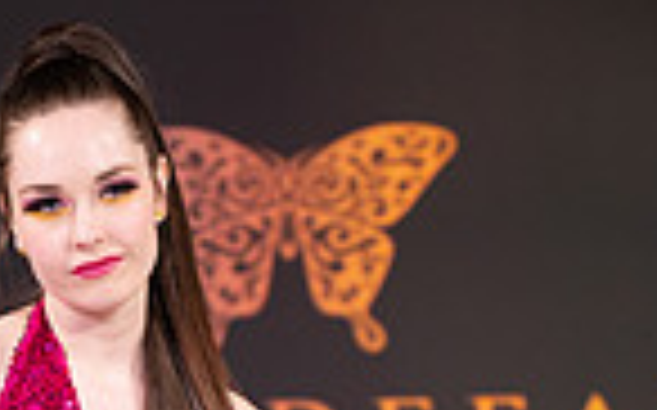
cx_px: 173
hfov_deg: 6.6
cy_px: 991
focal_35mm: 320
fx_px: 5725
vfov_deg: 4.0
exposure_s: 1/400
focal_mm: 102
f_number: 5.6
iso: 2000
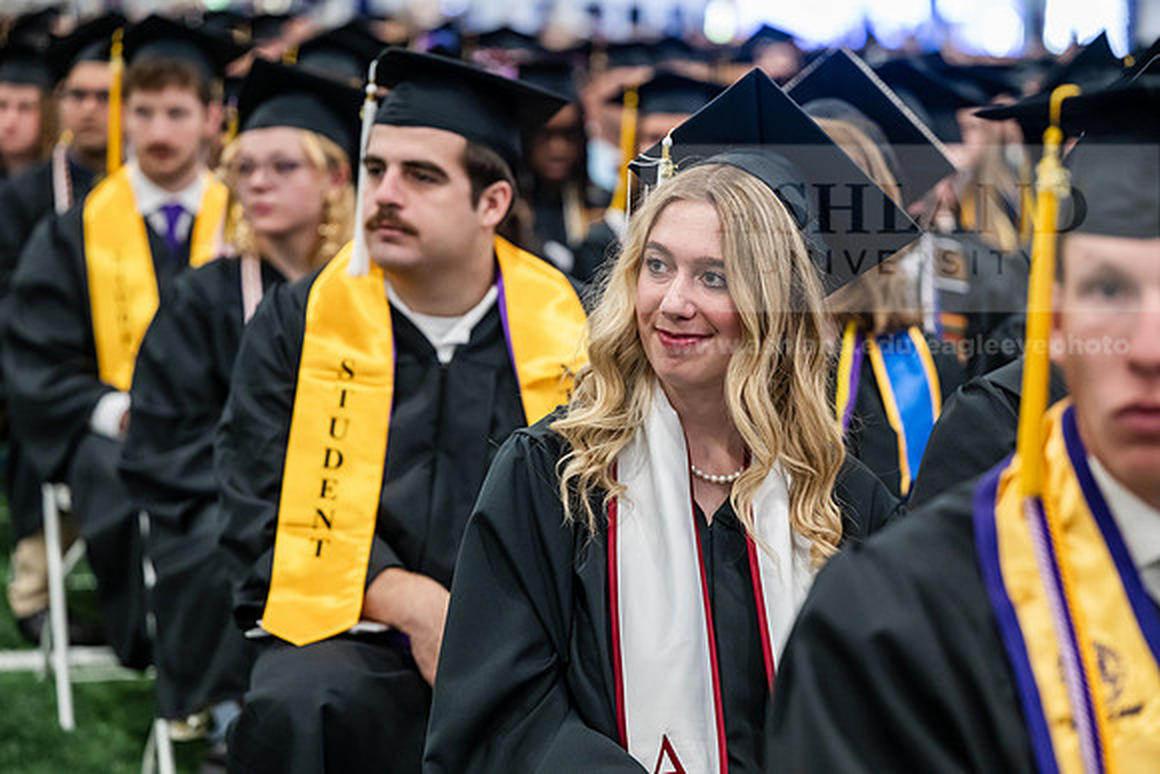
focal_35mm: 91
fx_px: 2933
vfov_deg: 15.0
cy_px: 387
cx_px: 580
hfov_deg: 22.4
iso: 2500
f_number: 3.2
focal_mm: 91
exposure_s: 1/200
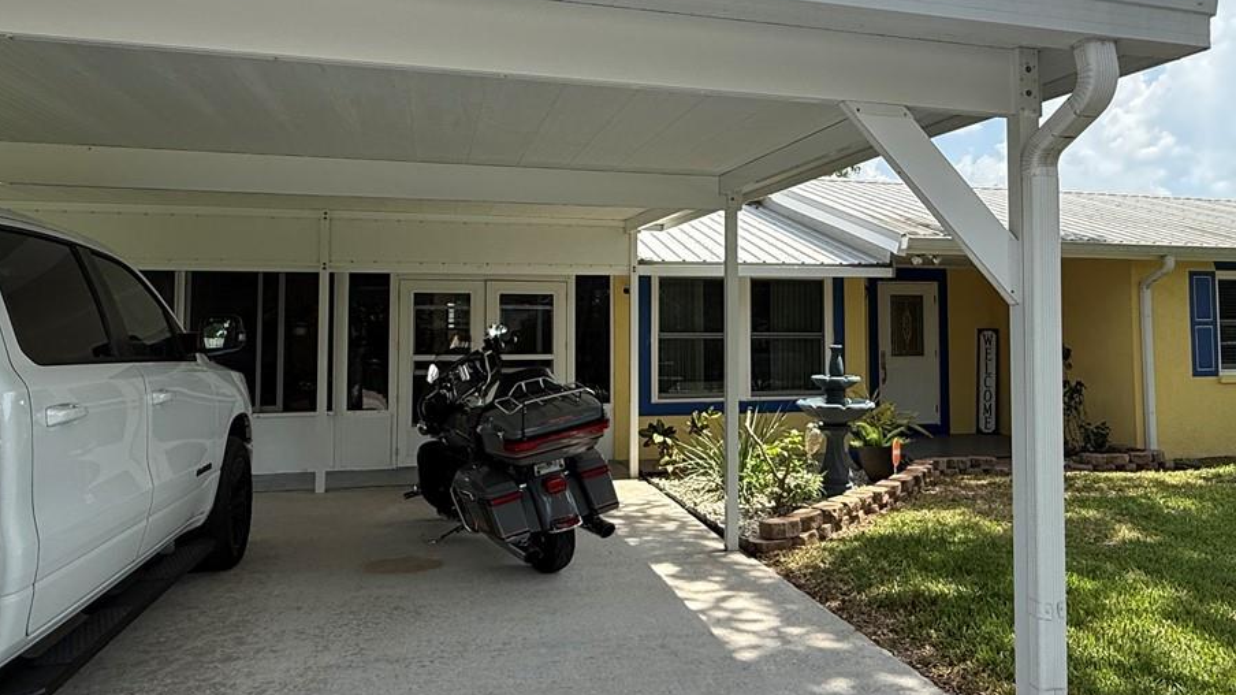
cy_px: 296
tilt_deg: +3.6
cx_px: 690
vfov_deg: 42.7
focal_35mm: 27
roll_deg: +0.3
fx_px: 885
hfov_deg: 69.6
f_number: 2.2
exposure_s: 1/1189
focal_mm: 2.22
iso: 64
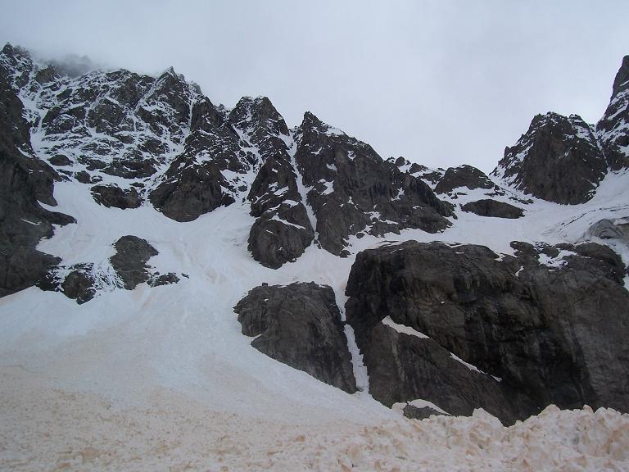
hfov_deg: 54.0
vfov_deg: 41.8
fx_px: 618
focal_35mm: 34
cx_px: 314
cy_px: 236
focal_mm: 5.6
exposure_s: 1/1500
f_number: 5.6
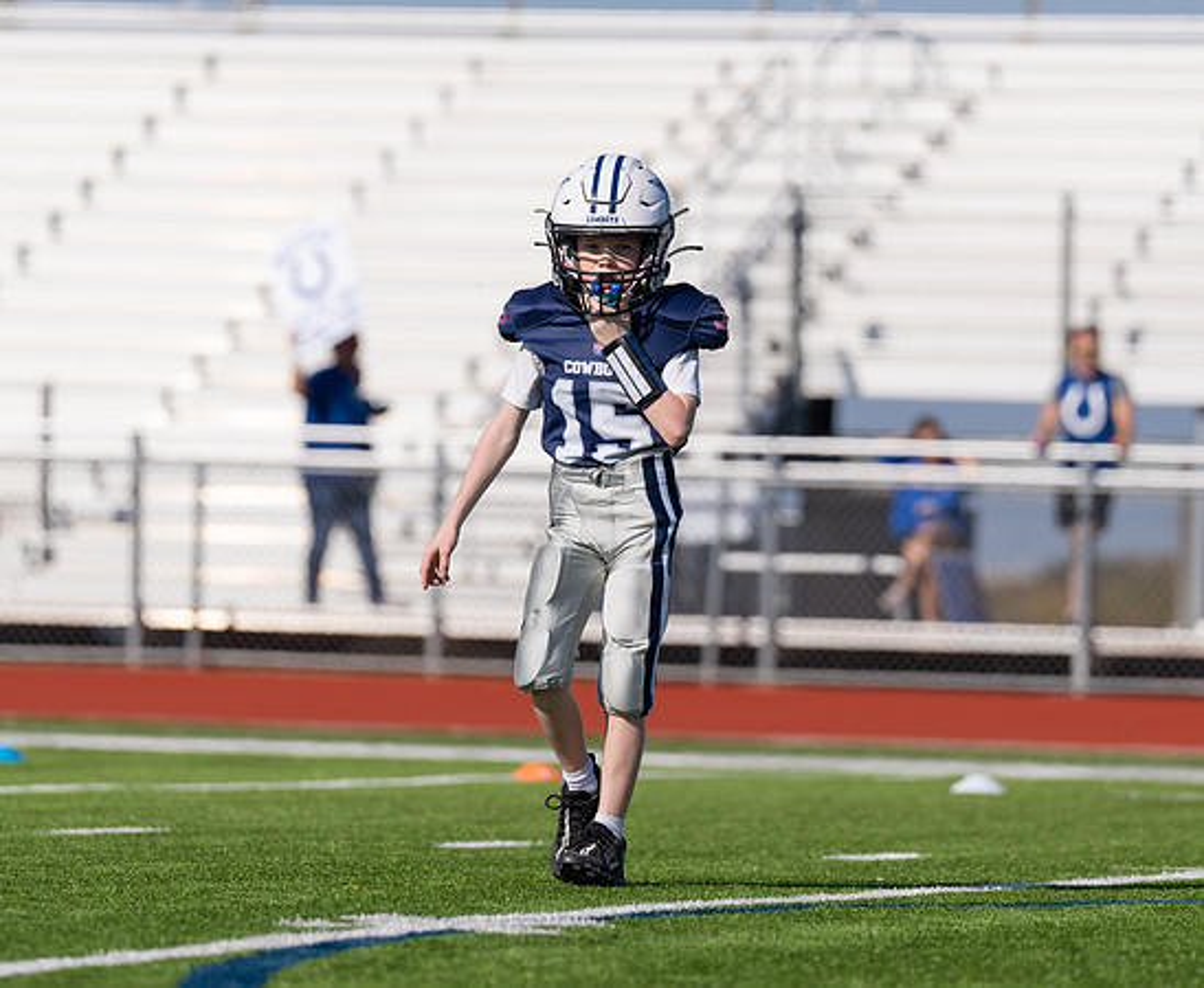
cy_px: 411
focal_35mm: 303
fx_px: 10895
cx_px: 608
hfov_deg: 6.3
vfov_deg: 5.2
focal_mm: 200
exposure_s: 1/2000
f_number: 3.5
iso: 100
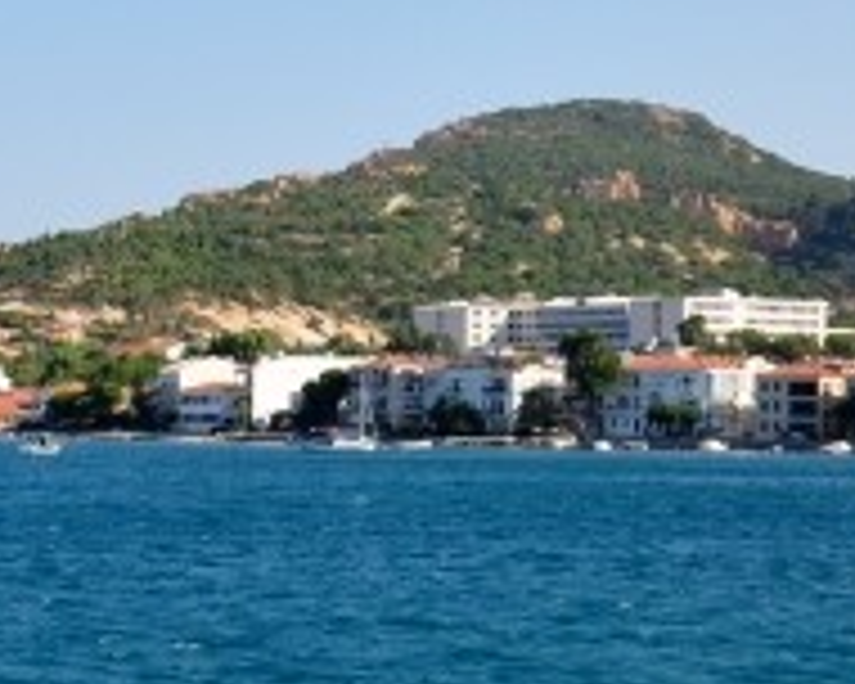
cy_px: 371
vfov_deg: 13.0
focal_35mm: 119
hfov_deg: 15.3
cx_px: -310
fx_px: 3011
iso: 200
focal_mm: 24
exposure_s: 1/250
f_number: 10
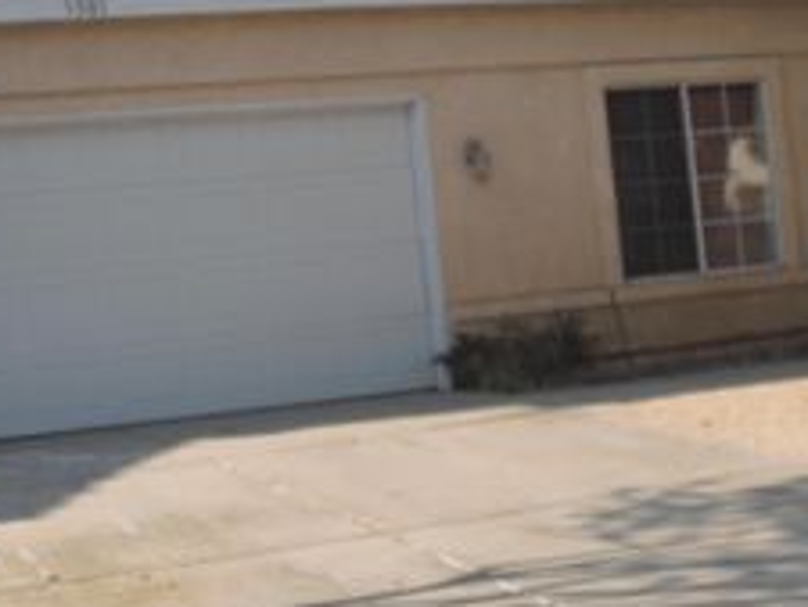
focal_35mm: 80
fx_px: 1868
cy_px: 210
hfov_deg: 24.2
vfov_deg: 18.4
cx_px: 215
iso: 64
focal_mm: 6.3
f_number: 7.8
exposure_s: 1/80
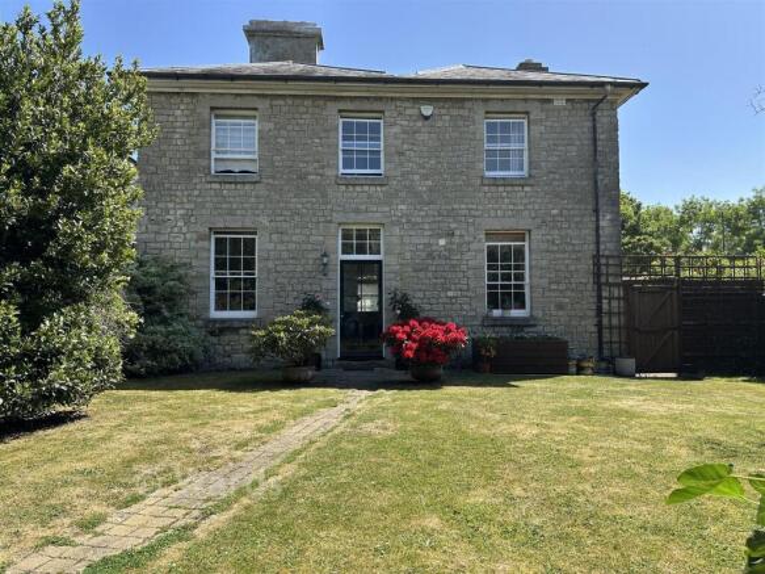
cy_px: 287
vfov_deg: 56.8
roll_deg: +0.0
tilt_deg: +4.2
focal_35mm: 24
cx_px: 382
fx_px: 530
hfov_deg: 71.6
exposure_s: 1/2155
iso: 80
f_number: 1.78
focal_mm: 6.86
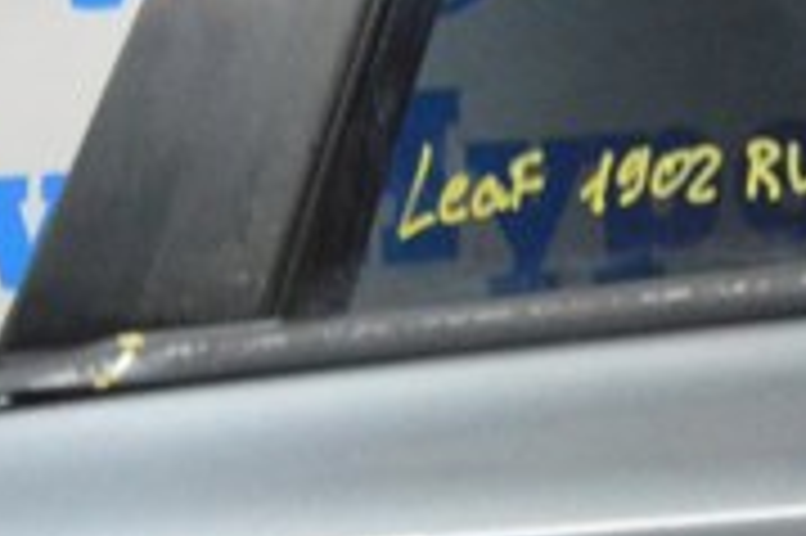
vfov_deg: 10.3
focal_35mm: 129
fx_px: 2885
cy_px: -241
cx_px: 1297
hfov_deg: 14.5
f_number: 20
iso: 6400
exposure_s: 1/20
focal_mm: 24
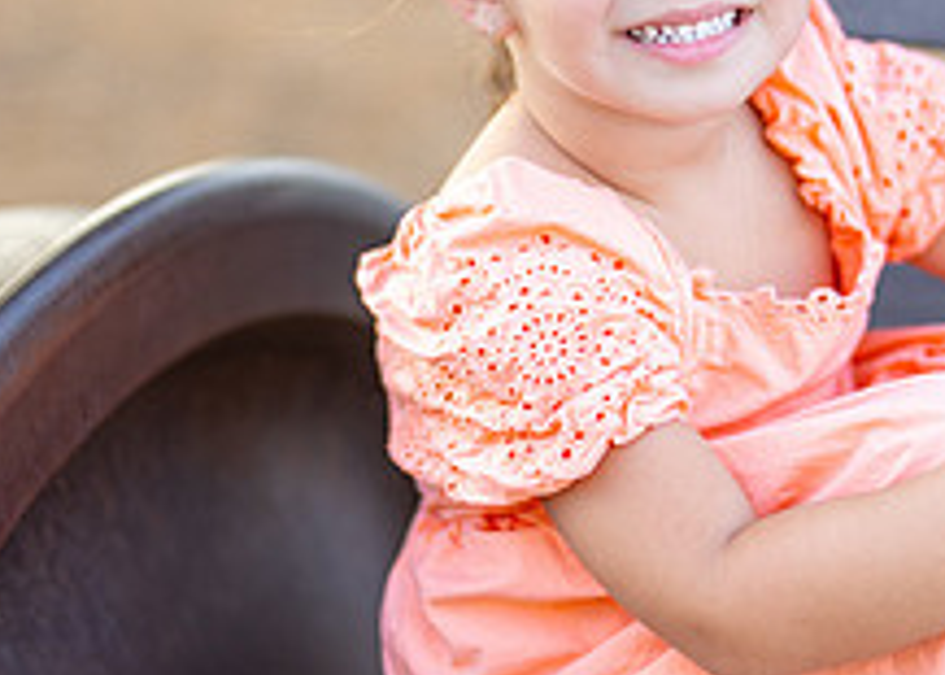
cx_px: 660
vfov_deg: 9.5
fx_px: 4053
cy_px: 331
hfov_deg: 13.3
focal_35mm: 151
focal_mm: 50
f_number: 1.2
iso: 160
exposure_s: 1/400
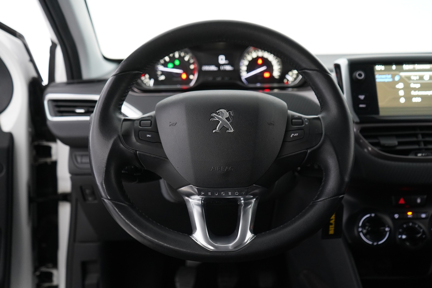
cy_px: 144
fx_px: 360
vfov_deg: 43.6
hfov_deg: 61.9
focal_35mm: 30
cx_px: 216
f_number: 3.5
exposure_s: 1/40
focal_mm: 30
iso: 2500
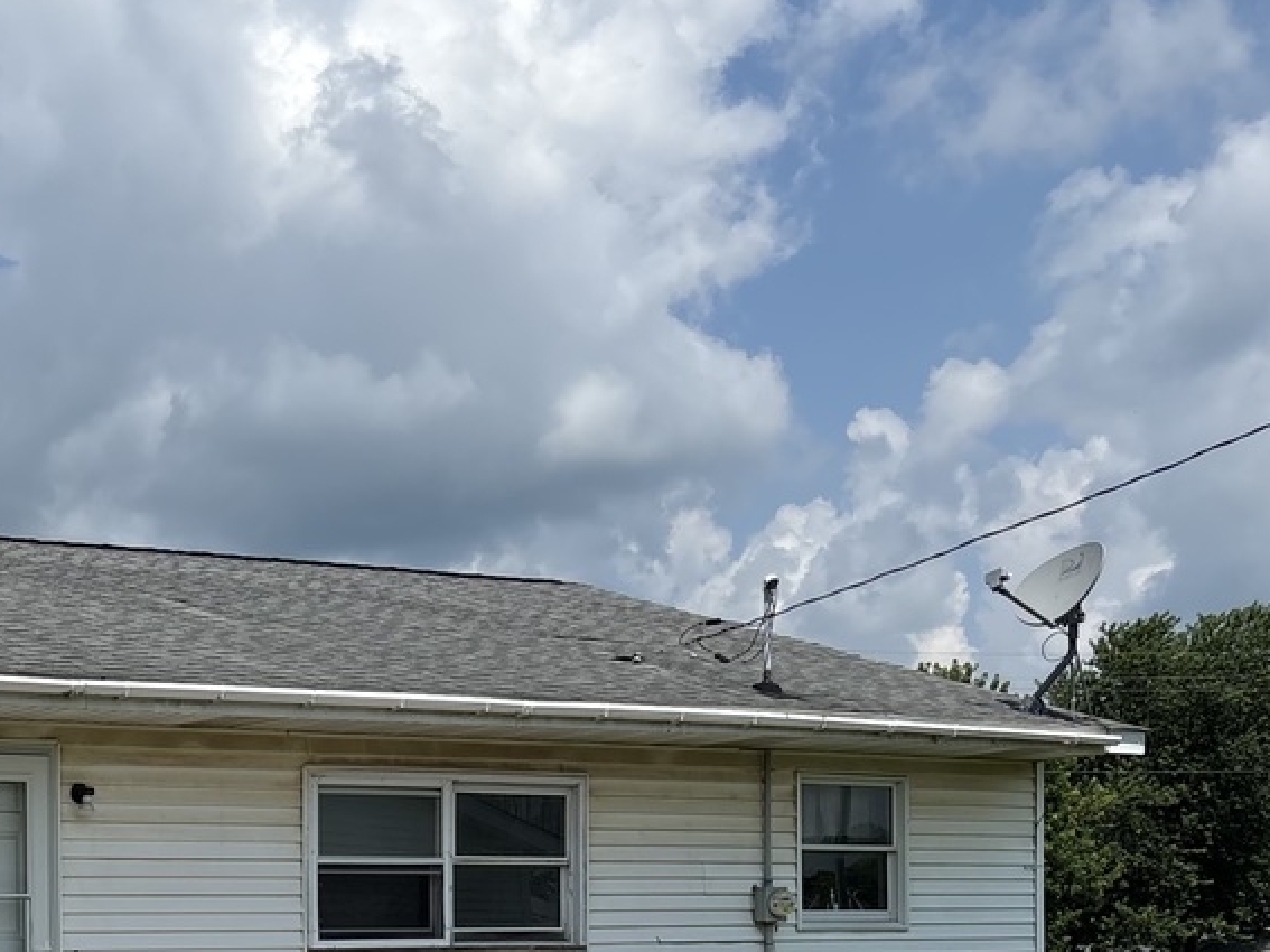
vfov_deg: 21.1
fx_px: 2421
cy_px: 1053
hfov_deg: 27.5
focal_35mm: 66
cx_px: -31
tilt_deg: -0.9
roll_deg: +0.9
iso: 50
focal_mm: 5.96
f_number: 1.6
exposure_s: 1/6329
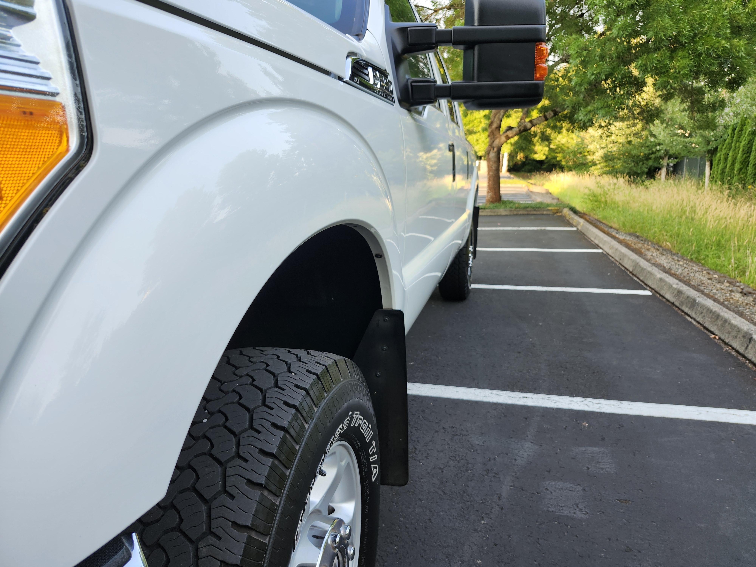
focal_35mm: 23
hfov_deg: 73.9
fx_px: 502
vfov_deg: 58.9
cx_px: 378
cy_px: 284
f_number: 1.8
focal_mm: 5.54
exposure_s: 1/180
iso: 40
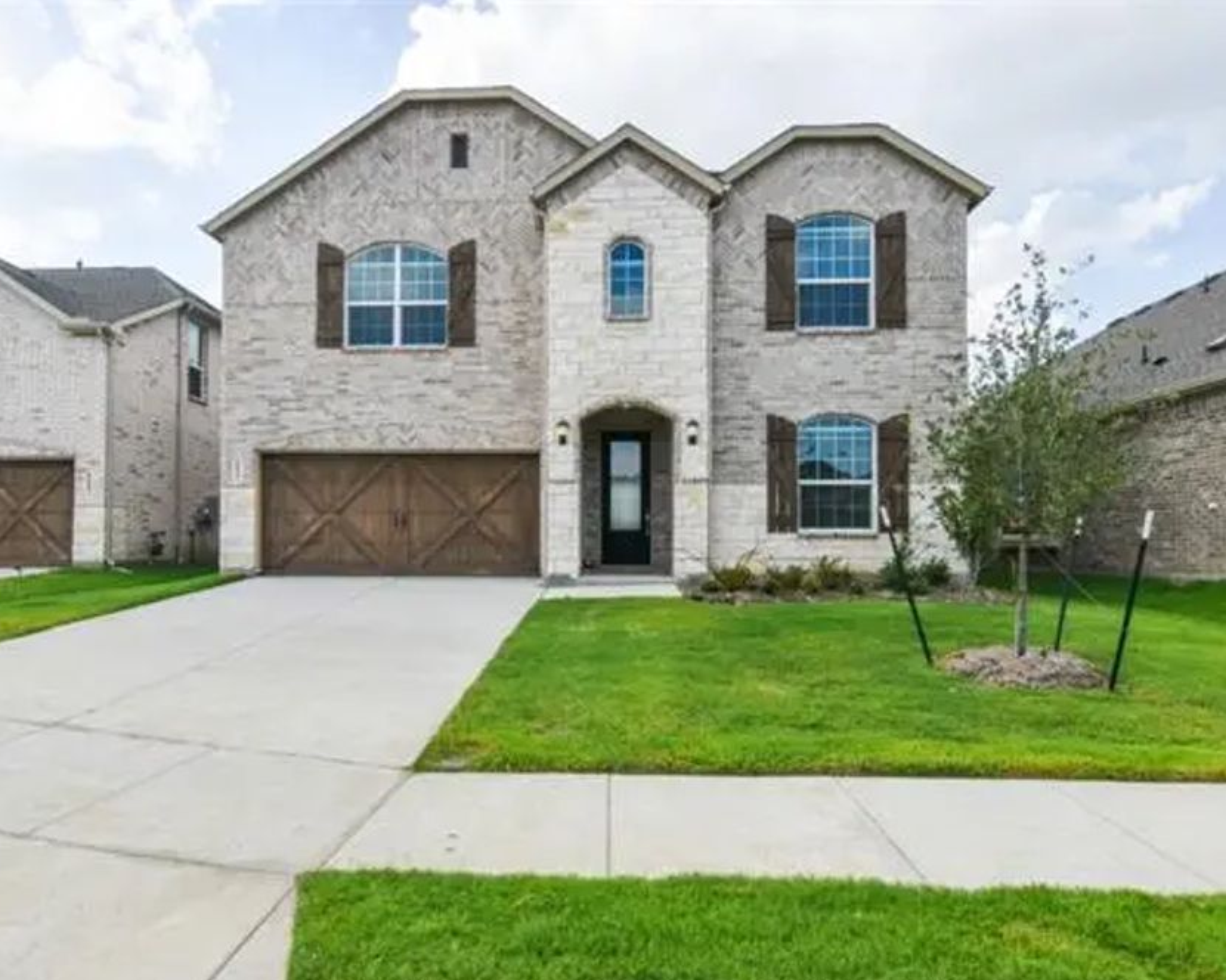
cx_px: 567
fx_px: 819
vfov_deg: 61.8
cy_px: 500
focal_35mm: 23
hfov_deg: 73.5
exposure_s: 1/250
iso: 400
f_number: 16
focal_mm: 13
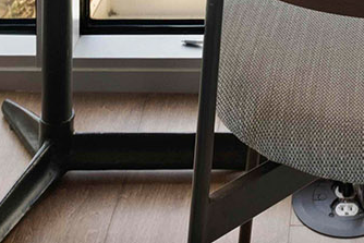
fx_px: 1133
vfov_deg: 9.1
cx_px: 377
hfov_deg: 17.7
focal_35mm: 112
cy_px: -554
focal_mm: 17
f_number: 11
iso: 400
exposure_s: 1/13
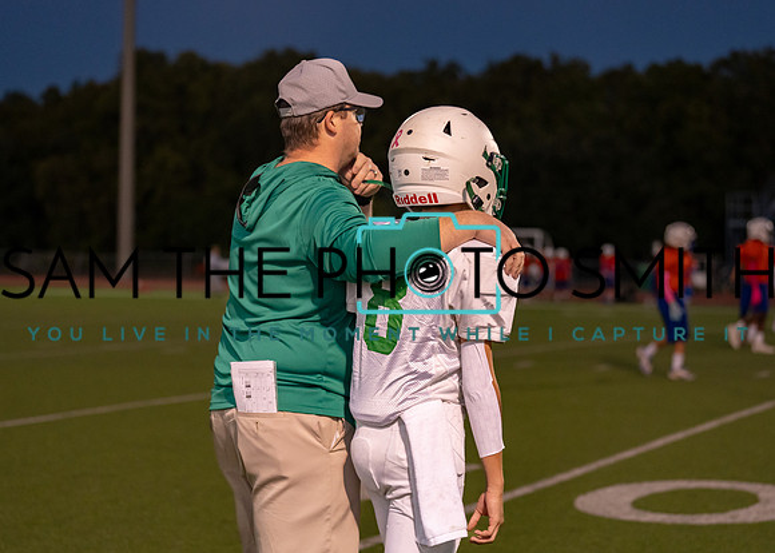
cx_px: 383
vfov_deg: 17.2
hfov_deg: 23.9
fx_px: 1832
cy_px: 283
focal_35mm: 83
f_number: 2.8
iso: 2500
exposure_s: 1/1000
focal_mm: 70
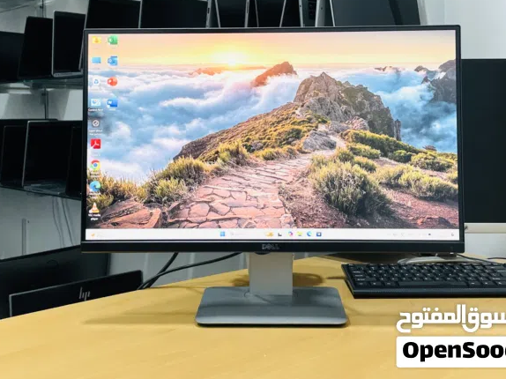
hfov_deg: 61.7
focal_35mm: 29
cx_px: 264
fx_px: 424
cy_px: 177
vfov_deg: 48.2
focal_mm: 4.2
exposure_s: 1/121
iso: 125
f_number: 1.6
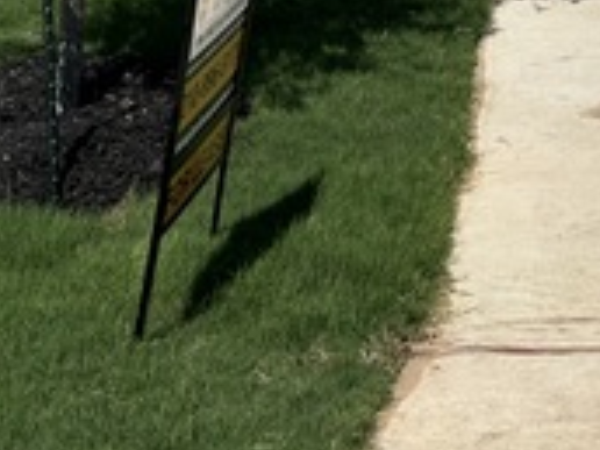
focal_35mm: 97
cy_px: -370
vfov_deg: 13.6
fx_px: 1681
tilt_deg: +3.5
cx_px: 659
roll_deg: +0.1
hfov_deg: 19.4
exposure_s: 1/16393
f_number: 1.5
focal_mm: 5.7
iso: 50
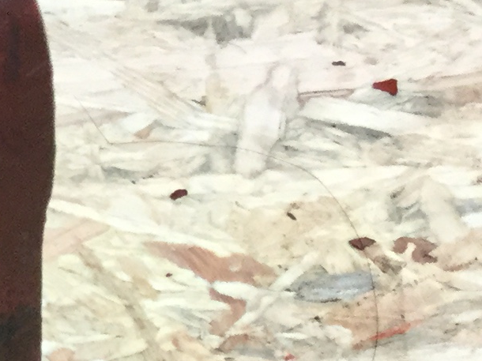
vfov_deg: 8.6
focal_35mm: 166
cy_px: 637
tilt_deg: -48.7
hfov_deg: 11.1
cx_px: -390
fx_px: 2311
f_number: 2.4
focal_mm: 3.3
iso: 100
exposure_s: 1/33
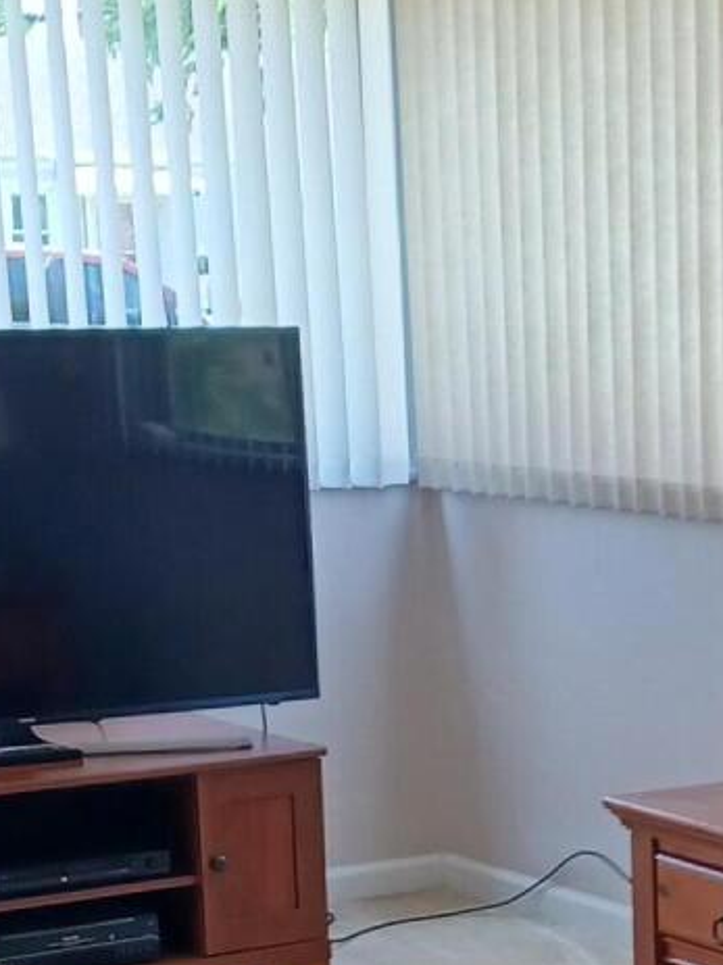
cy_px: 1109
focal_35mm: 108
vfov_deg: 17.5
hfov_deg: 13.4
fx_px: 3009
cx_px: 804
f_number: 1.8
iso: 125
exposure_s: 1/50
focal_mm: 4.6
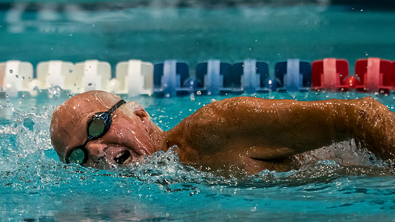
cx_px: 82
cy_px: 107
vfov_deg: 1.7
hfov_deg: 3.1
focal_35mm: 695
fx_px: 7279
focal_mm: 200
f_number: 2.8
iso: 3200
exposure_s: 1/1000
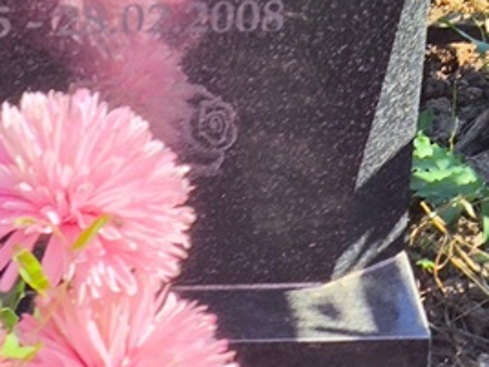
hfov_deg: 13.1
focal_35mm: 149
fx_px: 2105
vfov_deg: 9.7
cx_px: -5
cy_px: -173
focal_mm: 4.71
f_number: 1.7
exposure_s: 1/470
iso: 50
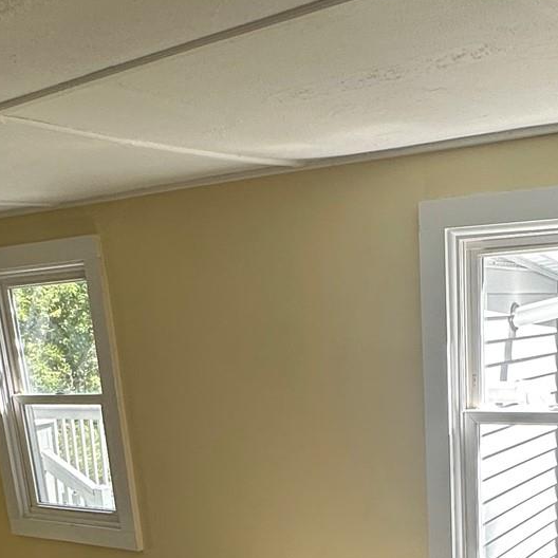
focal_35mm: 48
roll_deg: +4.2
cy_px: 563
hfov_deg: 35.2
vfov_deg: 32.4
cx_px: 346
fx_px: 875
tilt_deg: -16.0
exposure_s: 1/101
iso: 40
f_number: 2.2
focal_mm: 2.22
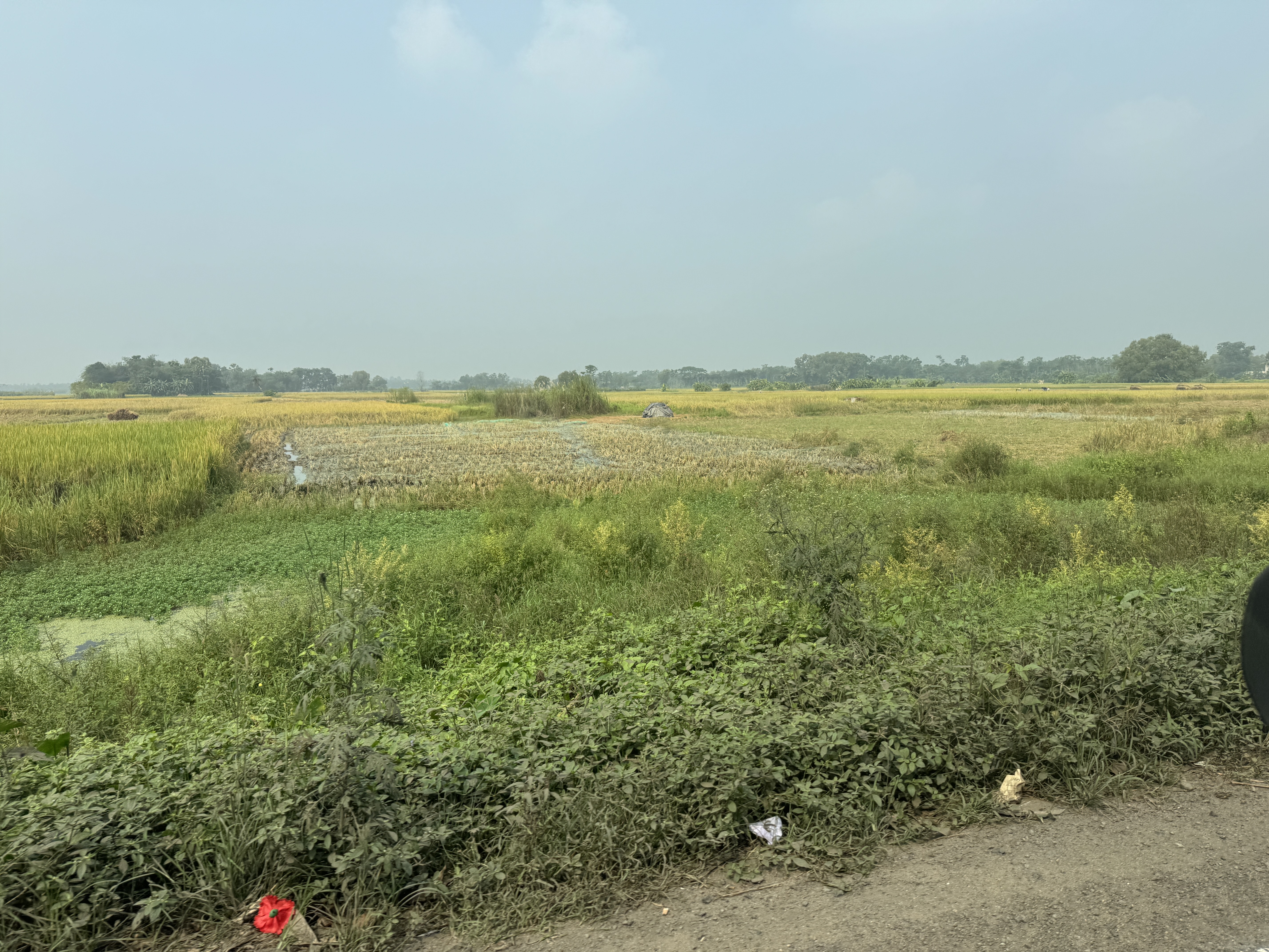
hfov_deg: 71.6
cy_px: 476
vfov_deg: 56.8
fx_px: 880
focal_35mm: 24
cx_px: 634
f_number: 1.78
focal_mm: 6.76
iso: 80
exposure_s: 1/3597
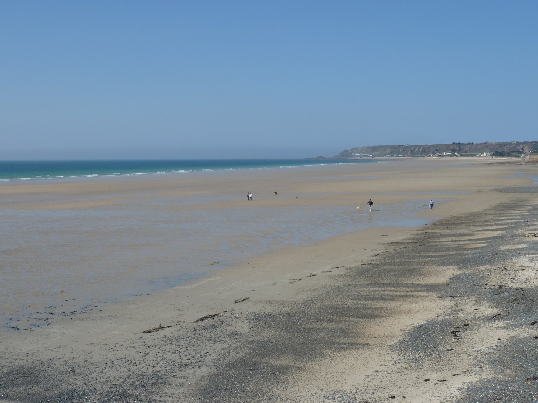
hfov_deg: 39.7
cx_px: 269
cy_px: 202
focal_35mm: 48
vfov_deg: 30.3
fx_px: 746
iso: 80
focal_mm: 7.9
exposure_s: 1/500
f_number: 5.6
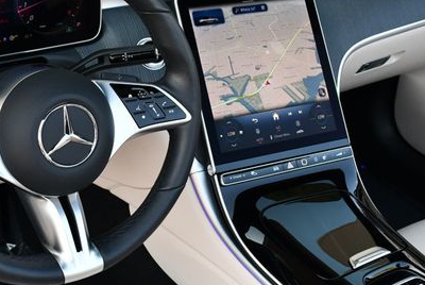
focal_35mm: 64
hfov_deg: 30.9
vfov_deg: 21.3
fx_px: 757
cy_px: 114
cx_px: 117
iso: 400
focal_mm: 20
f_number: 5
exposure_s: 1/250
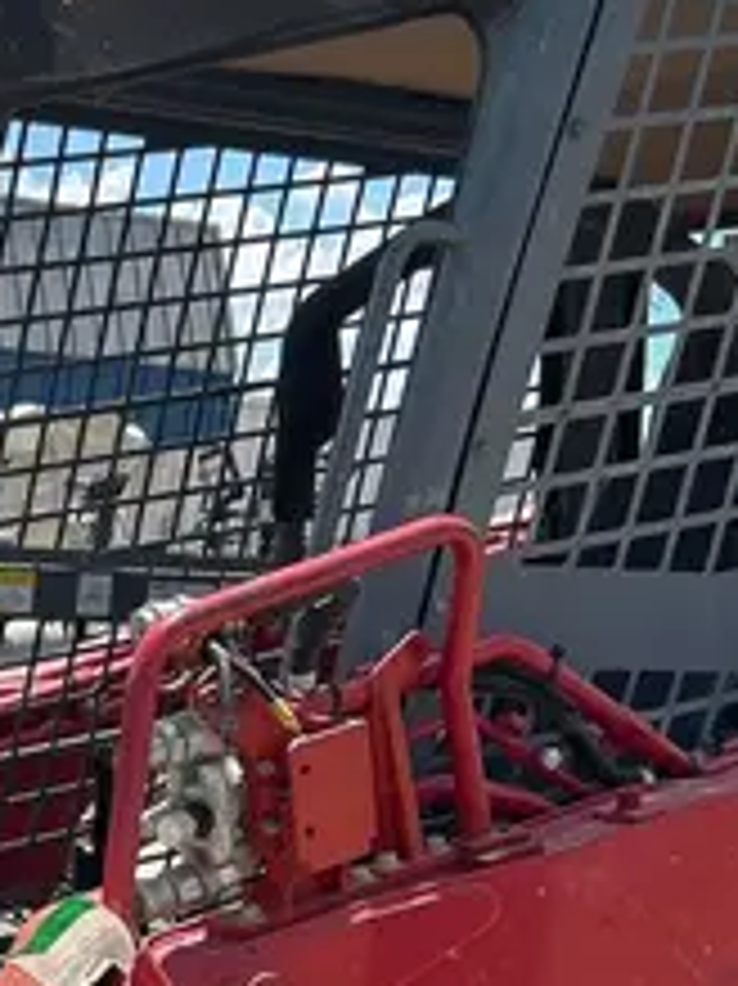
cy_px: 1290
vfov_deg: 20.5
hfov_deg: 15.5
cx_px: -414
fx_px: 2475
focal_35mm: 87
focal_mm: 5.7
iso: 50
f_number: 1.5
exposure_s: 1/2915
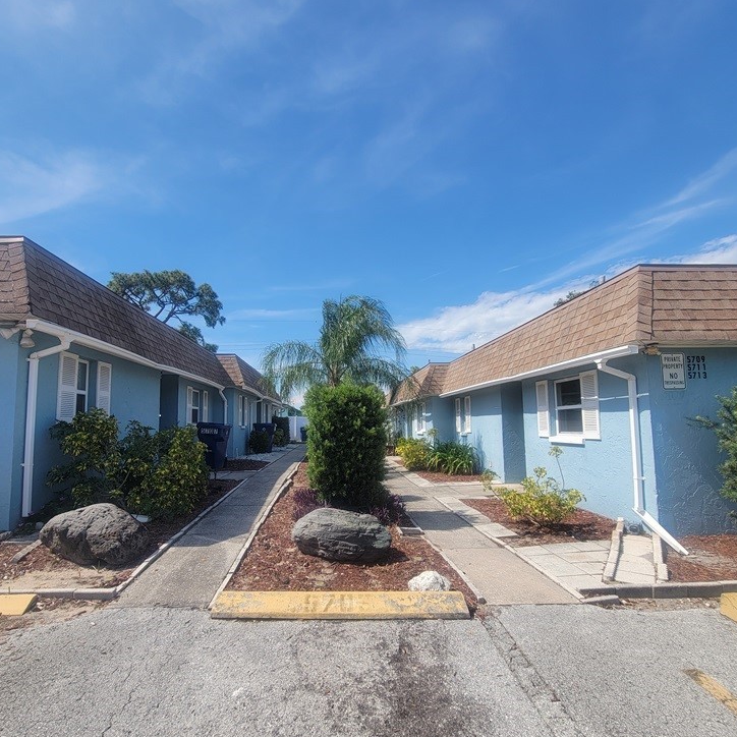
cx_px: 350
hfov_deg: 87.4
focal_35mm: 16
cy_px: 383
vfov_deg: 87.4
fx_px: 385
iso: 50
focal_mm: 2.2
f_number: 2.2
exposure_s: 1/1770
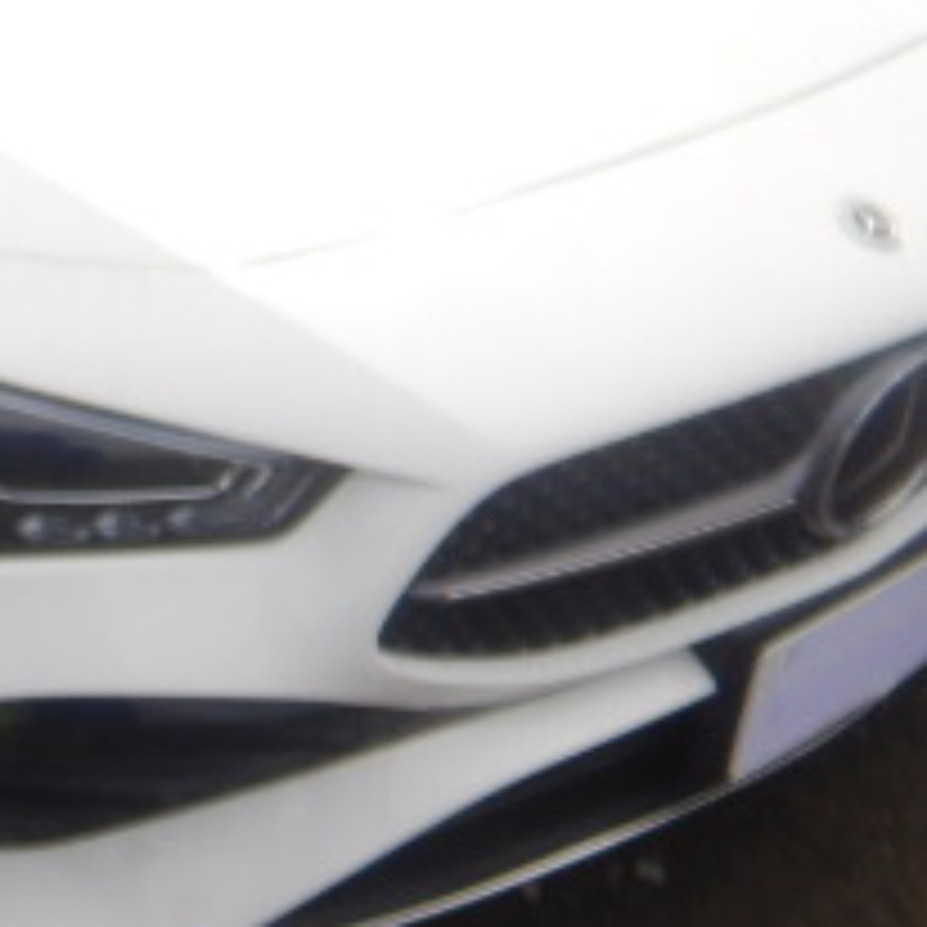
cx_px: -40
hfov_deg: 24.7
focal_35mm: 66
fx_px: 2000
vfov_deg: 25.5
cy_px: 130
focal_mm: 4.3
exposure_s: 1/500
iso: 125
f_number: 2.8
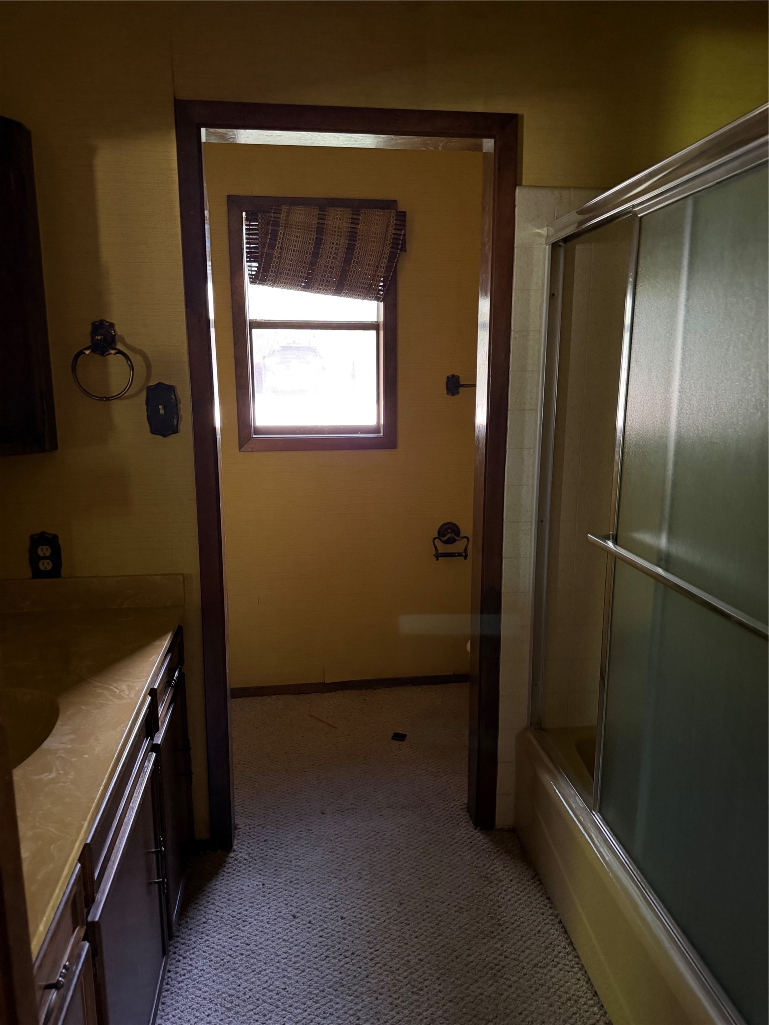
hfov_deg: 56.8
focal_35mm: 24
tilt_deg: -11.6
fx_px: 711
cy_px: 512
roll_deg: -0.7
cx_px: 384
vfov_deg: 71.6
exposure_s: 1/31
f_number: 1.78
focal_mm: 6.76
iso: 1000
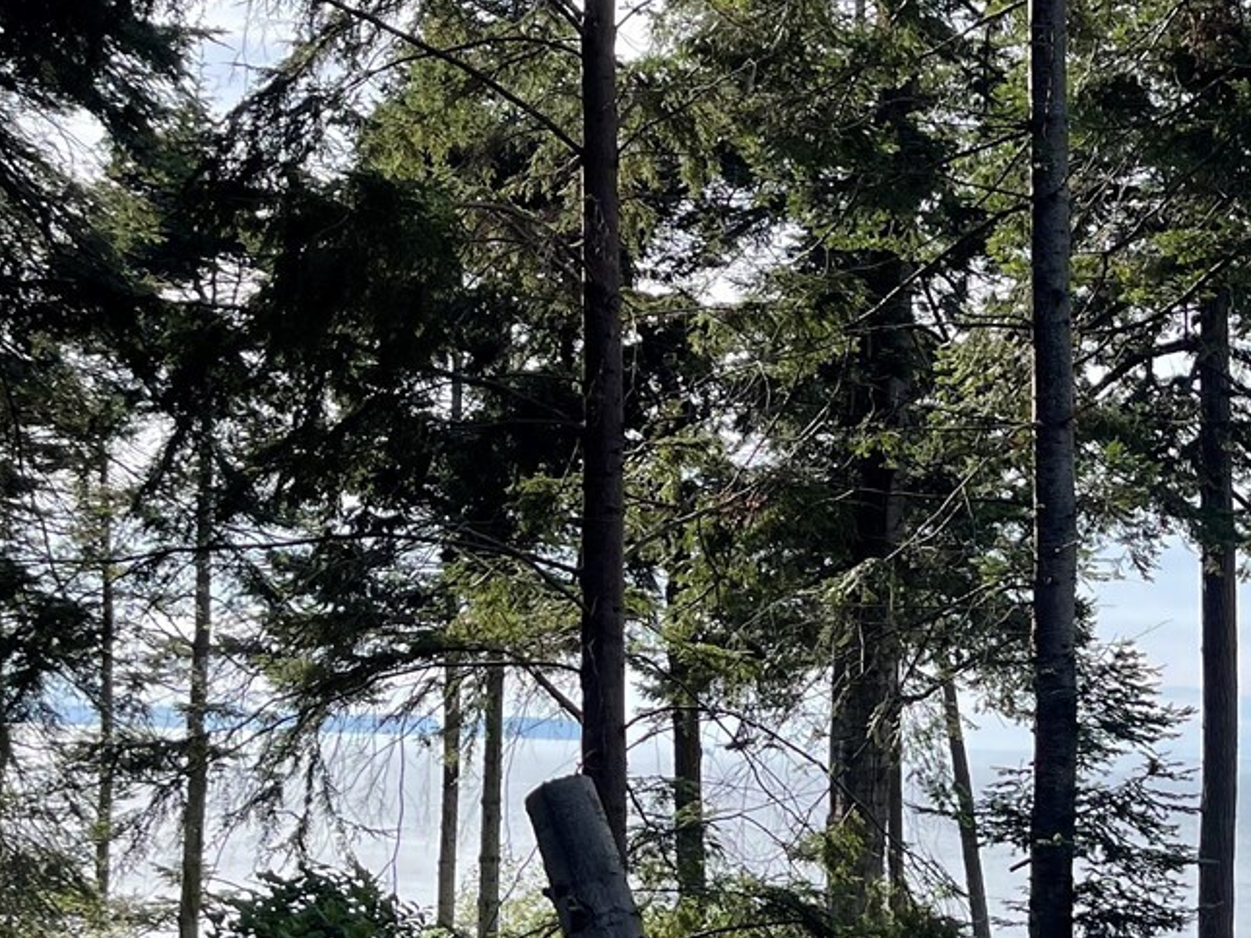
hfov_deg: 29.1
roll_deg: -2.1
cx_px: 1267
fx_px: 2241
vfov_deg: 23.4
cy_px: 702
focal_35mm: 62
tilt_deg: +1.5
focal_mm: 5.1
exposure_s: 1/1353
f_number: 1.6
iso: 32
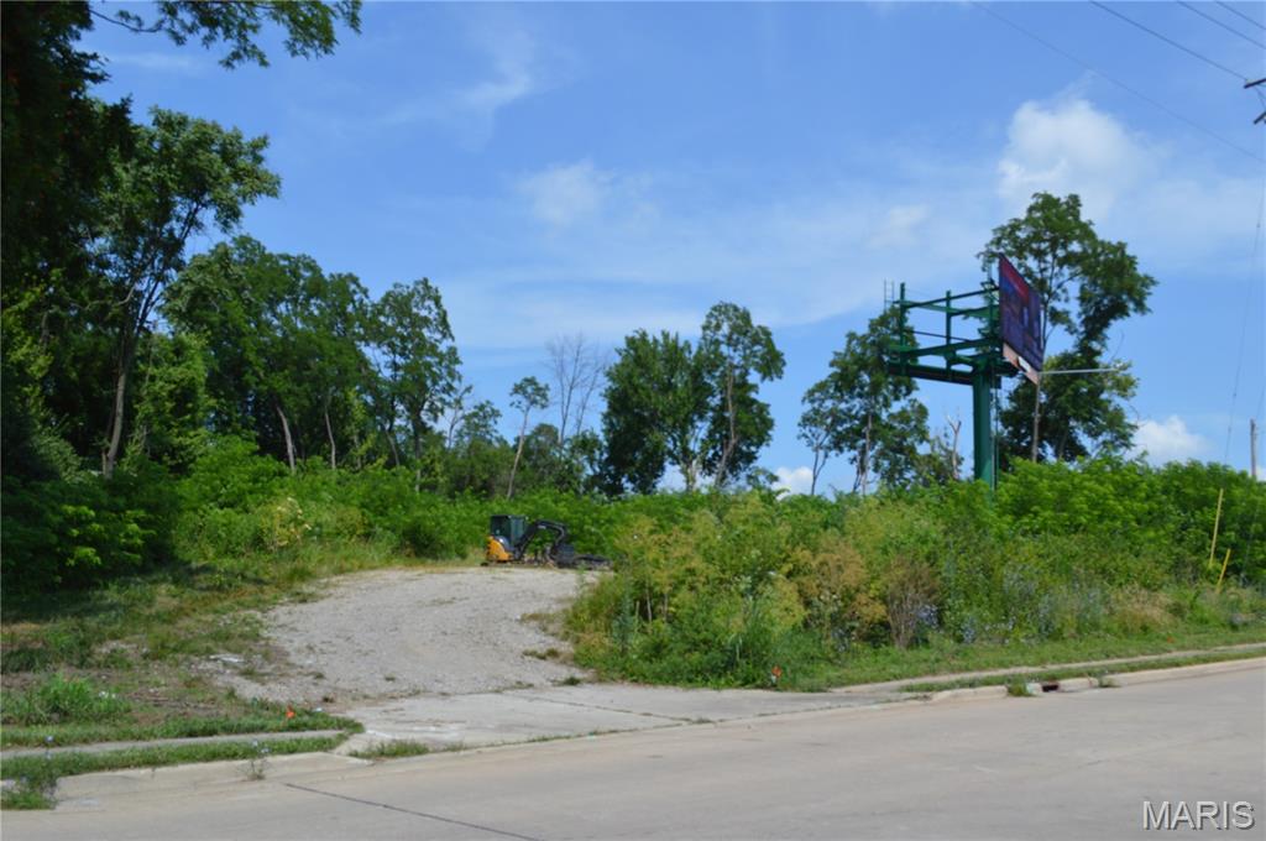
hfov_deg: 57.3
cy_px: 420
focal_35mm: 33
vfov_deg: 39.9
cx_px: 633
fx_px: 1159
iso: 100
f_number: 8
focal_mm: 22
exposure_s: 1/250
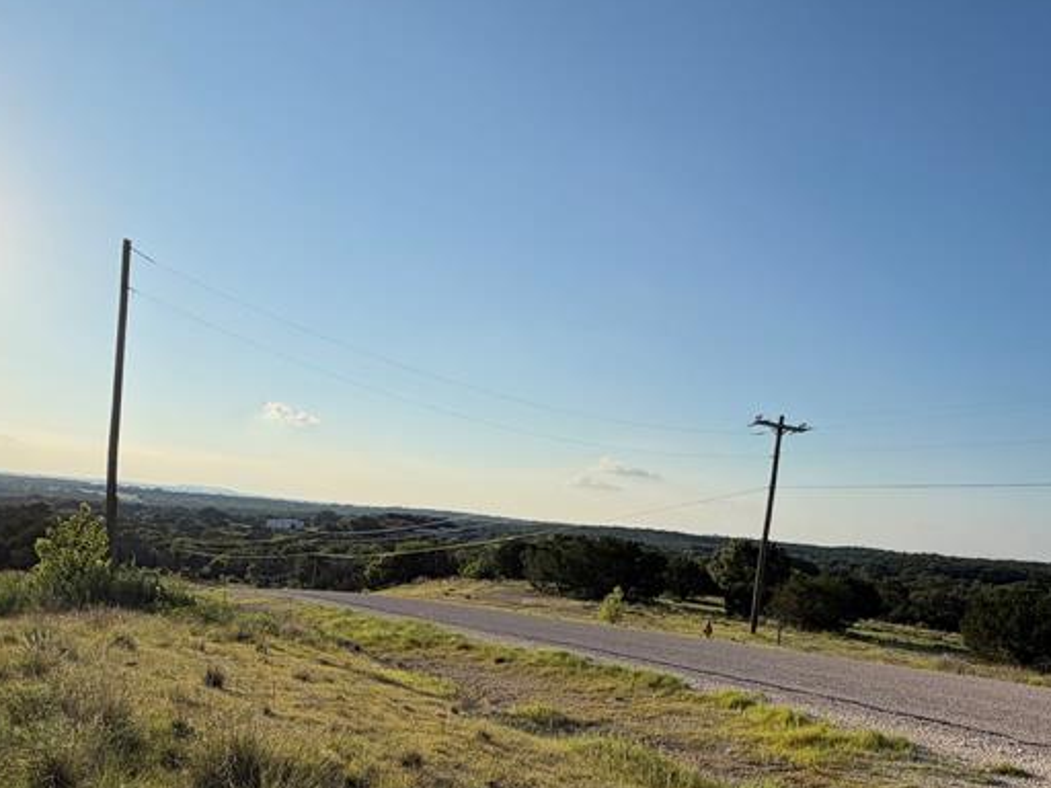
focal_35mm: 28
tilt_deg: -7.5
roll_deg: -5.5
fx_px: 850
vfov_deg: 47.0
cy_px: 632
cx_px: 599
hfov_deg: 63.2
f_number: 2.2
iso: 25
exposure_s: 1/1259
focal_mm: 2.22
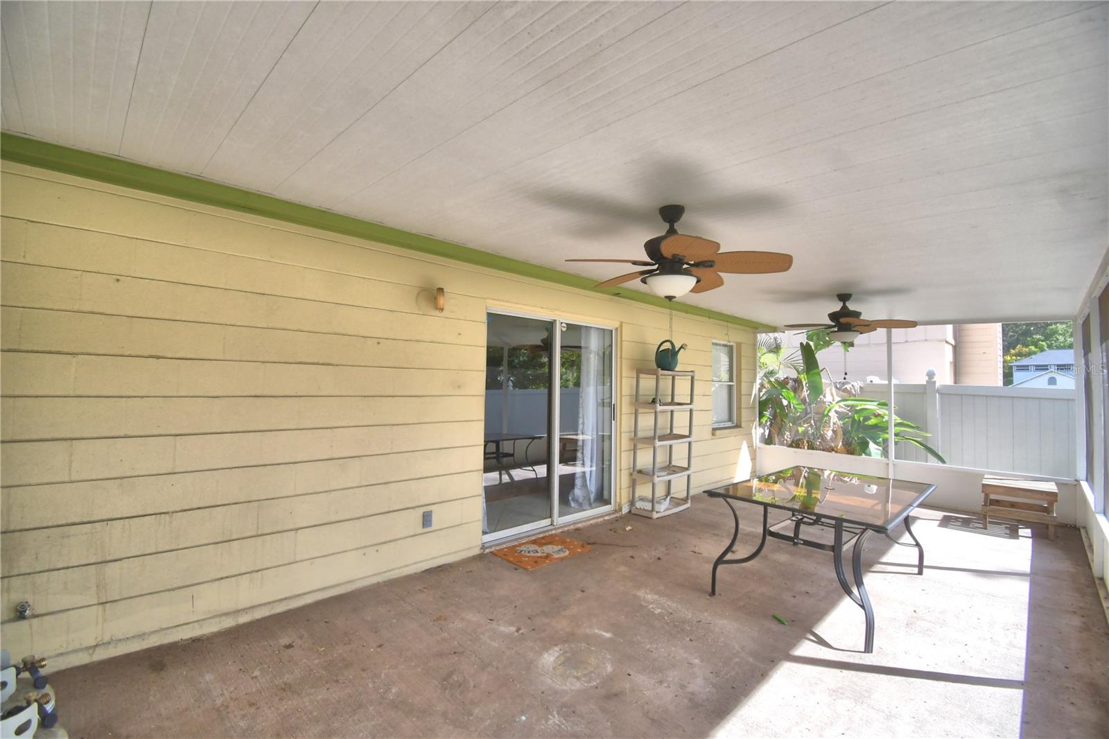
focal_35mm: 15
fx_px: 462
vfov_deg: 77.3
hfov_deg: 100.4
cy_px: 370
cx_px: 554
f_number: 4.5
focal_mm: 10
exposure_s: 1/320
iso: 200
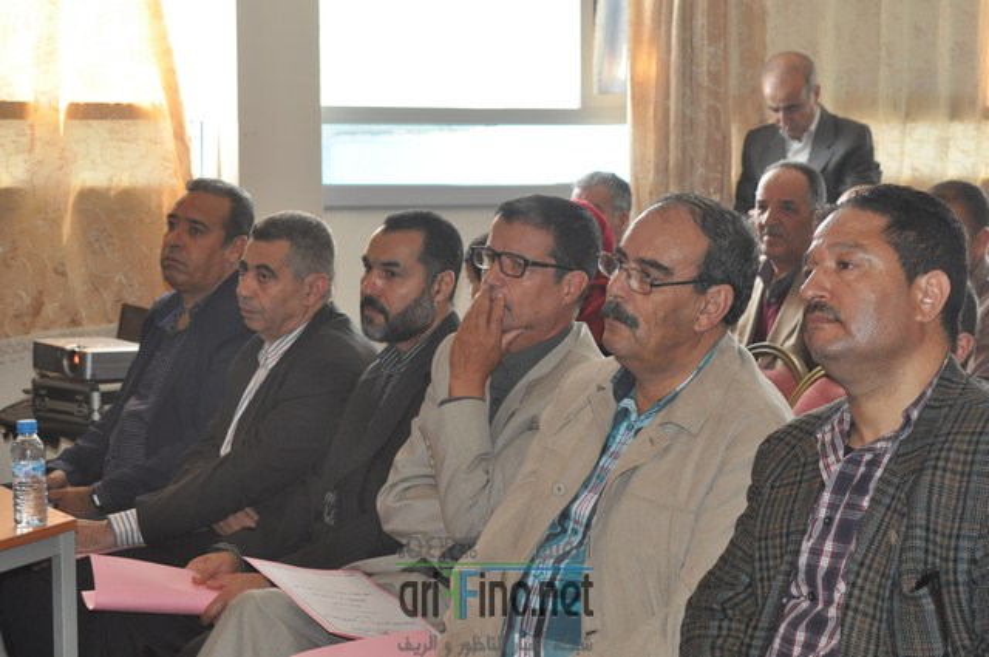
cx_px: 494
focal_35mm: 75
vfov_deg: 18.1
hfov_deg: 27.0
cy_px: 328
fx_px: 2058
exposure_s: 1/125
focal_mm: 50
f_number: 4.5
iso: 800
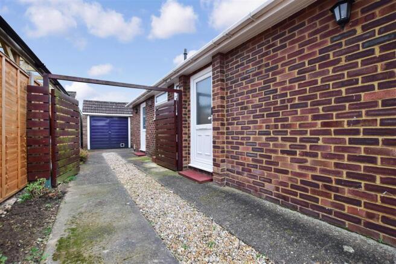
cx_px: 198
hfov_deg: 100.4
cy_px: 132
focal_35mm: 15
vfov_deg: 77.3
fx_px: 165
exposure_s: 1/80
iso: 400
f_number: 7.1
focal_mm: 10
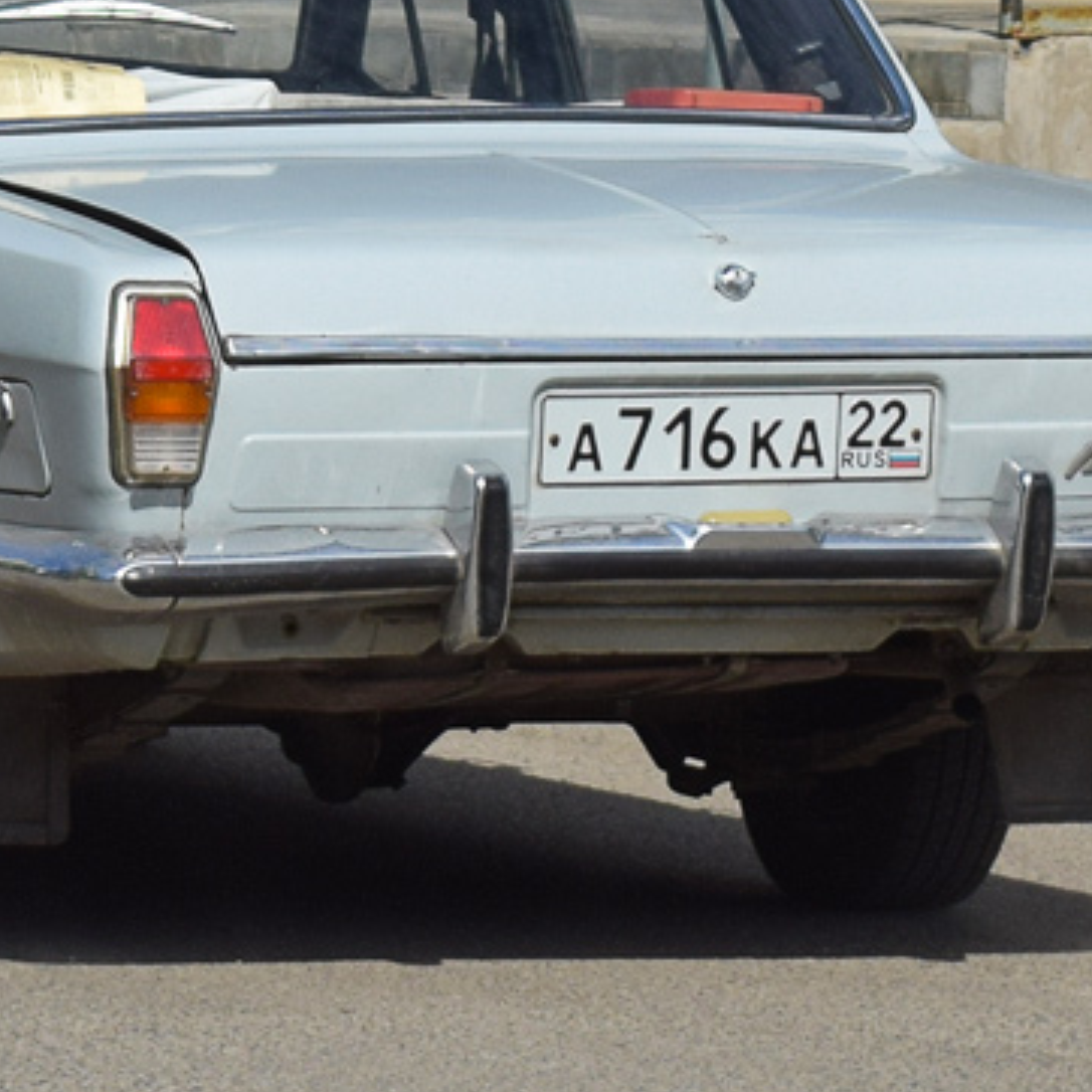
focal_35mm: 232
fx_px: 8295
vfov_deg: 7.5
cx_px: 39
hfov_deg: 7.5
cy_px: 0
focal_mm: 55
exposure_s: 1/1250
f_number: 7.1
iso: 200
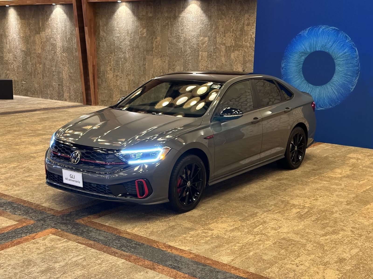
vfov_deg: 30.3
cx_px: 186
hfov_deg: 39.7
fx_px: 517
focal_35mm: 48
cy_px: 140
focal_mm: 6.86
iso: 500
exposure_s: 1/30
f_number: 1.78
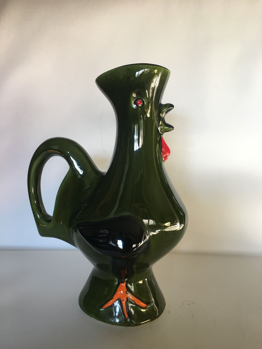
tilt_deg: -4.3
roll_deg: -2.1
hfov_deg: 48.2
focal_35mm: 29
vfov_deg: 61.7
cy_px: 174
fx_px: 293
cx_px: 131
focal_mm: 4.15
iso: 40
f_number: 2.2
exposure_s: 1/33
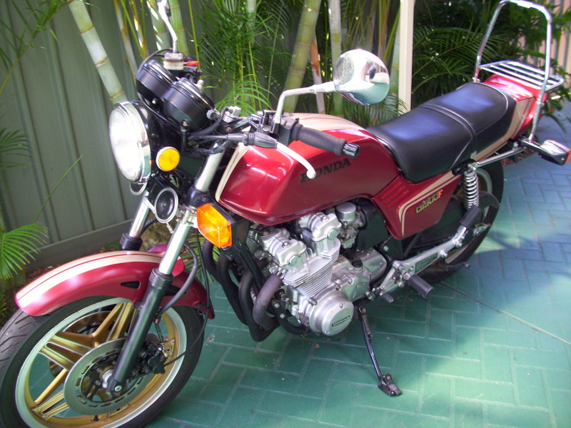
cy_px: 214
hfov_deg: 56.8
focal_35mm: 32
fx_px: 528
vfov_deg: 44.2
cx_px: 286
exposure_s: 1/30
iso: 100
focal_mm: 5.7
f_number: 2.9
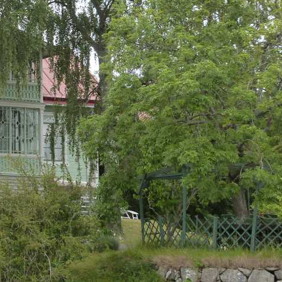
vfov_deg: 15.7
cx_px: -59
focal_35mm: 110
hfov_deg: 15.3
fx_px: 1014
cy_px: 61
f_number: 4.5
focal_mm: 9
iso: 160
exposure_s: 1/200
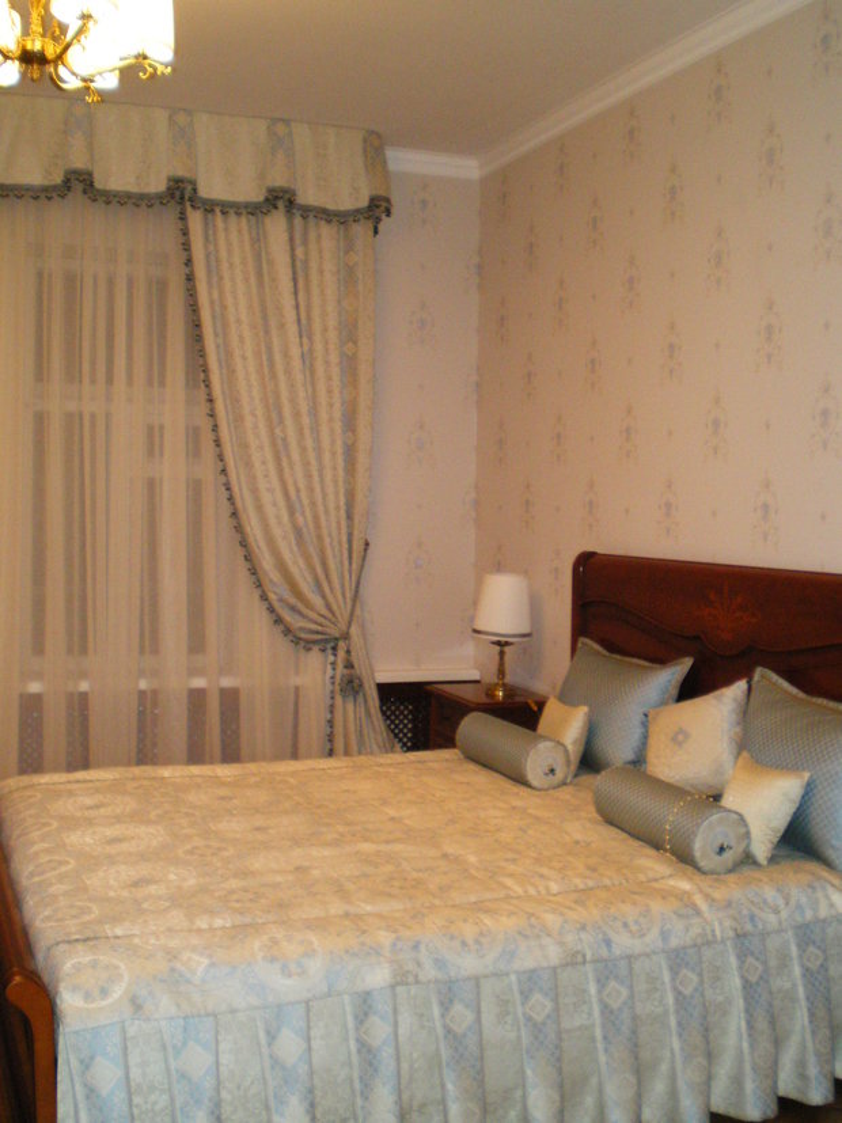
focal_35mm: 38
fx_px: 1233
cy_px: 562
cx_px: 421
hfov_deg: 37.7
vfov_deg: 49.0
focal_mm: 6.3
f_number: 3.1
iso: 400
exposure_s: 1/30
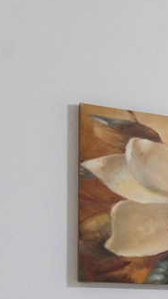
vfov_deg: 19.3
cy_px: 347
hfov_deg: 6.2
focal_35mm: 105
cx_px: 857
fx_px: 831
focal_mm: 16
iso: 200
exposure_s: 1/2.5
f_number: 8
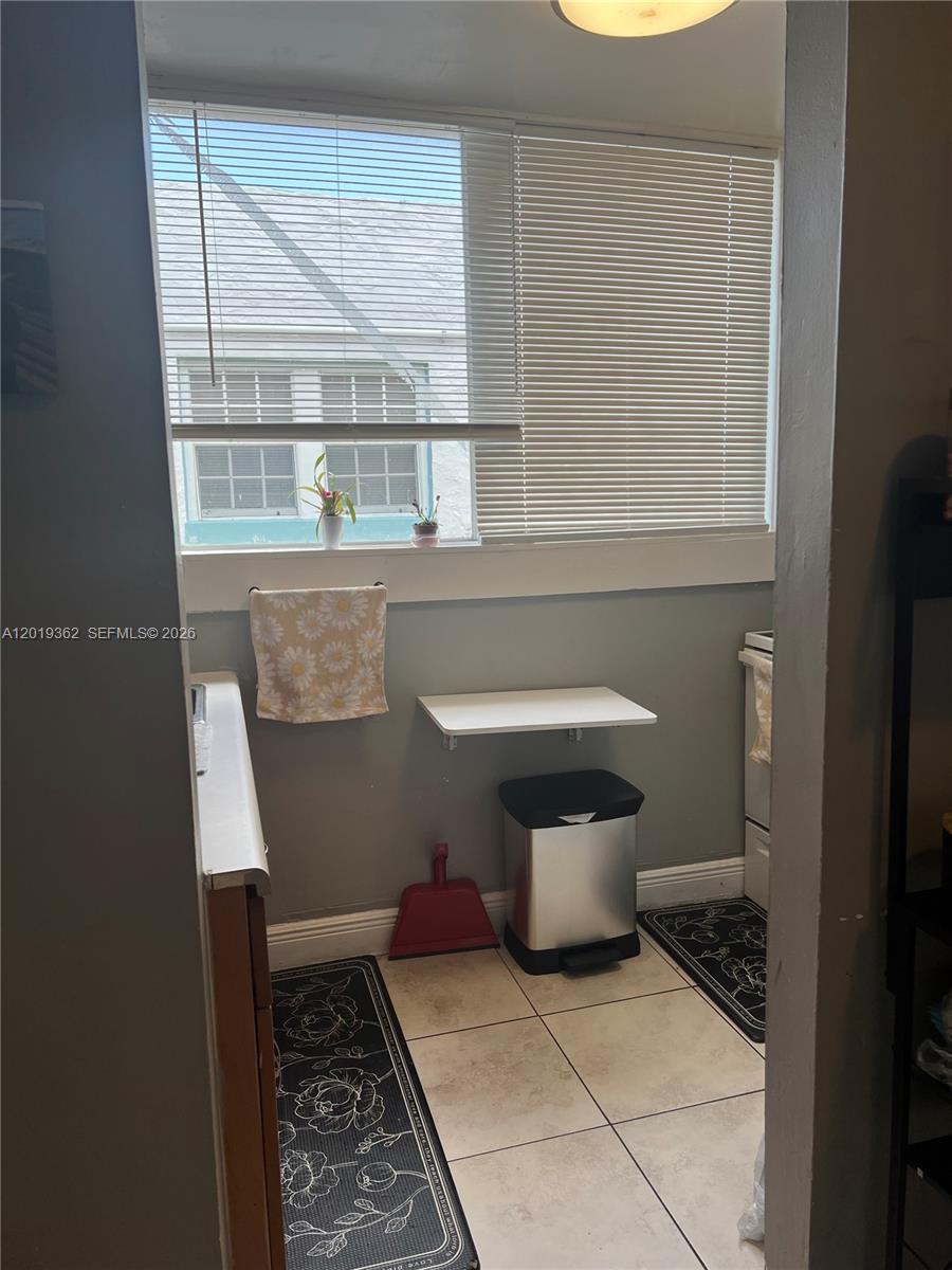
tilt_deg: -8.0
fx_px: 953
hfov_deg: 53.1
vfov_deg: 67.3
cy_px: 635
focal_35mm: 26
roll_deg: +1.9
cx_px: 476
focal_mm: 5.7
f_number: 1.5
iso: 50
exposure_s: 1/280
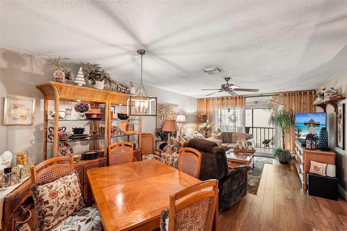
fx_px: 154
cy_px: 116
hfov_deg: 96.7
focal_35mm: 16
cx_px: 174
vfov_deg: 73.7
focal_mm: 16
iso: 400
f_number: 8
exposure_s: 1/10
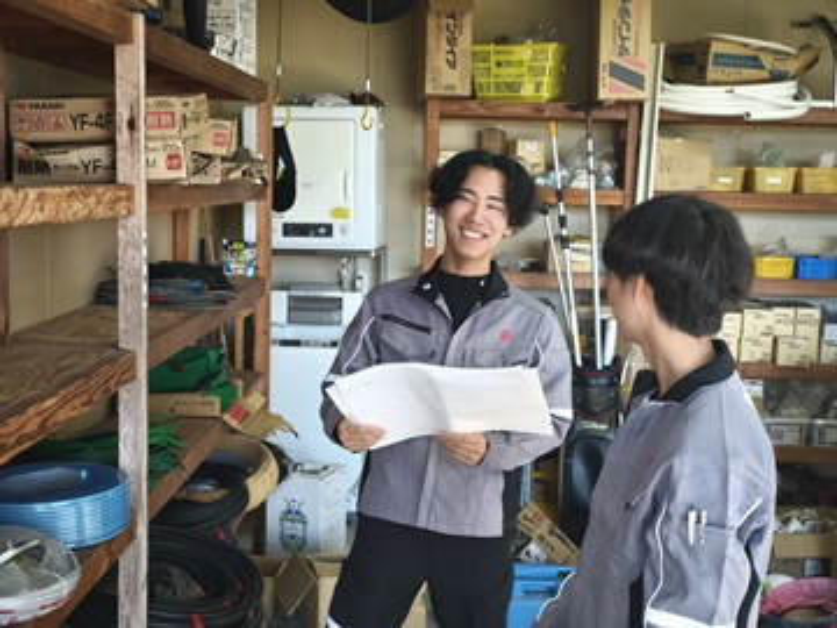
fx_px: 1209
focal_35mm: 50
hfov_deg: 38.2
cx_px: 418
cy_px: 314
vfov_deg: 29.1
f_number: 1.9
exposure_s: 1/287
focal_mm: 7.1
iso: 1000
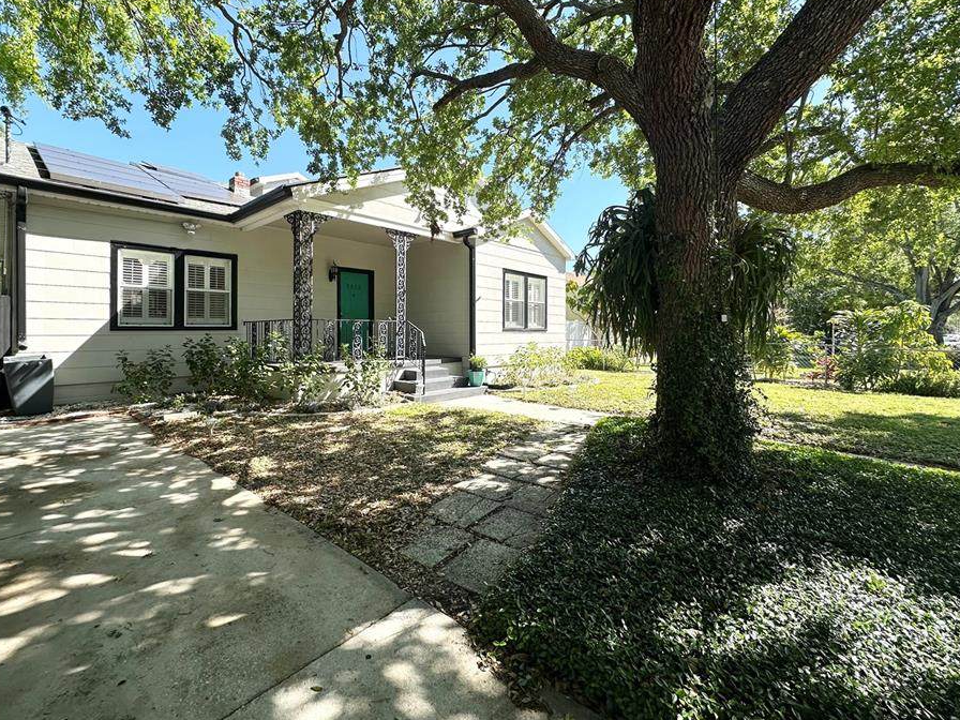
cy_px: 327
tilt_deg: +1.1
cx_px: 453
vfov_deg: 77.9
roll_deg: -0.5
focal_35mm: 16
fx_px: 444
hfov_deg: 94.4
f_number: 2.2
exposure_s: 1/801
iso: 40
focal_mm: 2.22
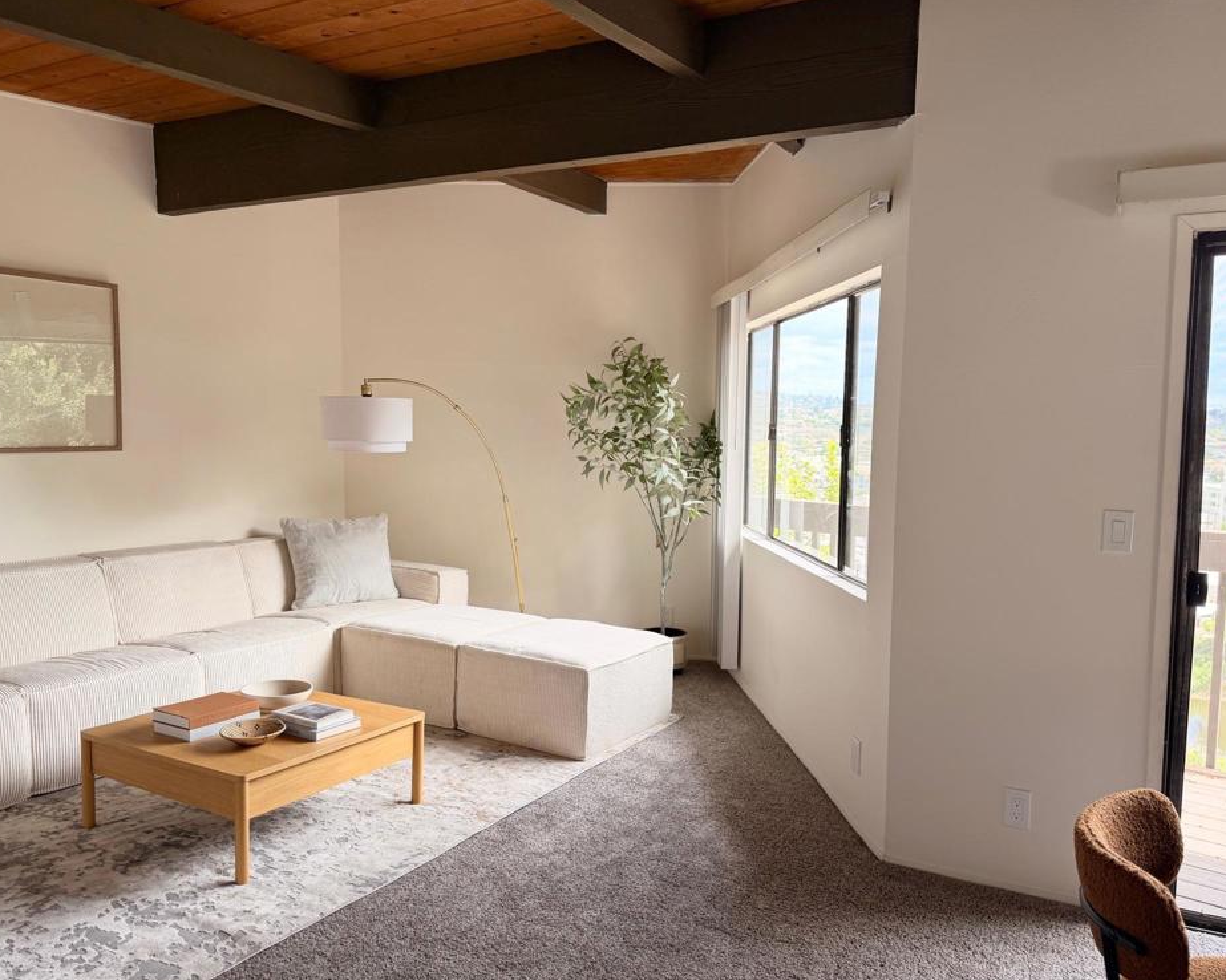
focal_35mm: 26
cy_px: 503
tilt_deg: -4.8
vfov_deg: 54.9
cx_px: 647
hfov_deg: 66.0
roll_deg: -2.2
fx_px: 943
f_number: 1.78
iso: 100
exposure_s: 1/342
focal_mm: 6.76
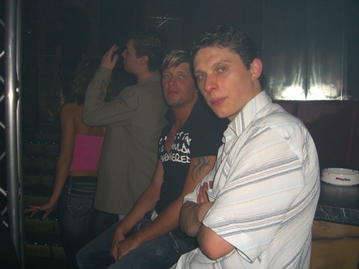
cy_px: 134
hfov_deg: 49.0
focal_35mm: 38
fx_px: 394
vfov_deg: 37.7
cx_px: 180
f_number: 2.8
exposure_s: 1/60
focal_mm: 7.9
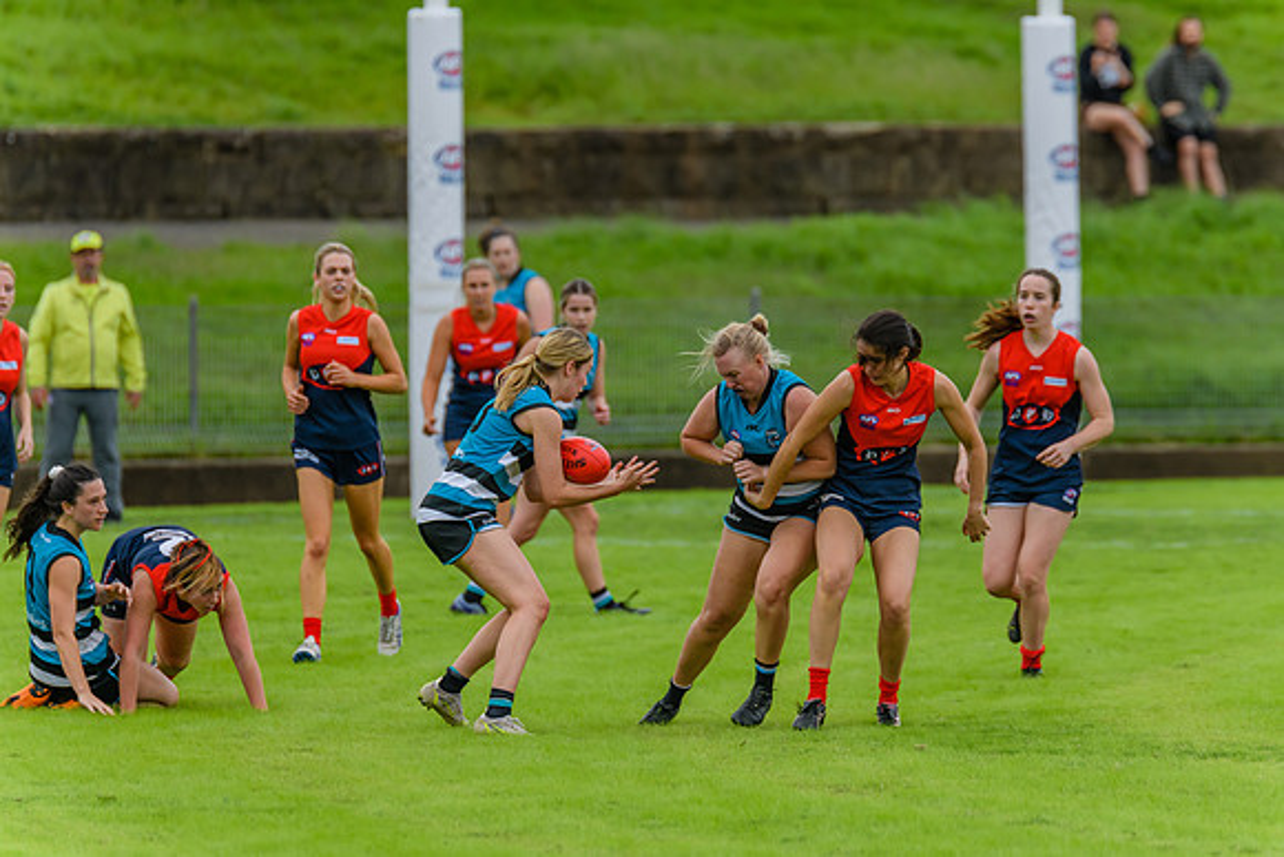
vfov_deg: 3.1
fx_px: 15951
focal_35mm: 447
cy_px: 456
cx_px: 683
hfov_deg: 4.6
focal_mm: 420
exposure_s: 1/2000
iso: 800
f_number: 5
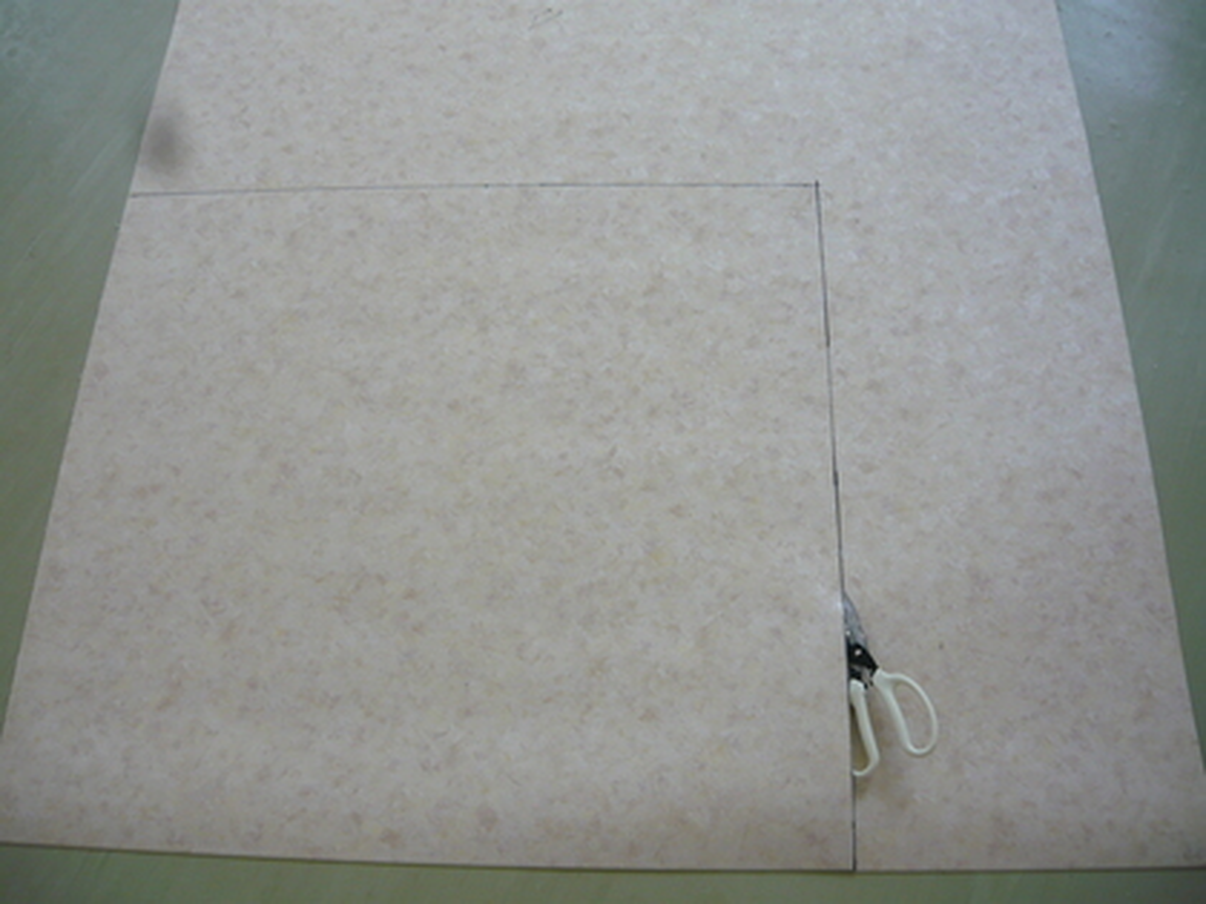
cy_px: 452
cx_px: 603
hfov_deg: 55.4
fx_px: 1150
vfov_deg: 42.9
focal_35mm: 33
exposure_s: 1/30
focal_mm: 5.5
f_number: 2.8
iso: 160
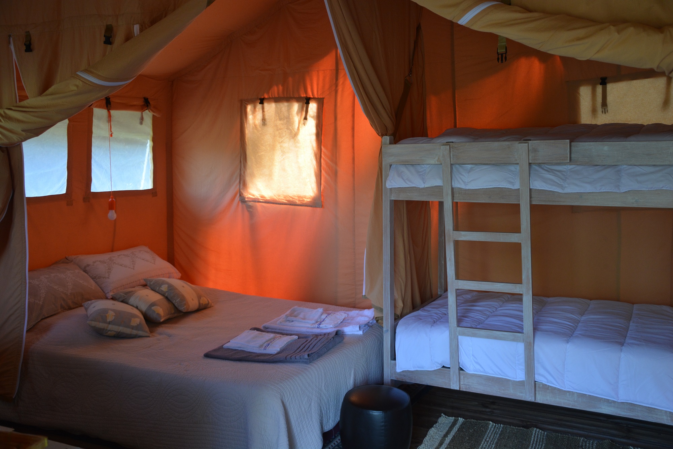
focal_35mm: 38
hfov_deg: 51.3
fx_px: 701
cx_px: 336
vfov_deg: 35.5
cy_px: 224
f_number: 4
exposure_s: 1/60
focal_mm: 25
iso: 500
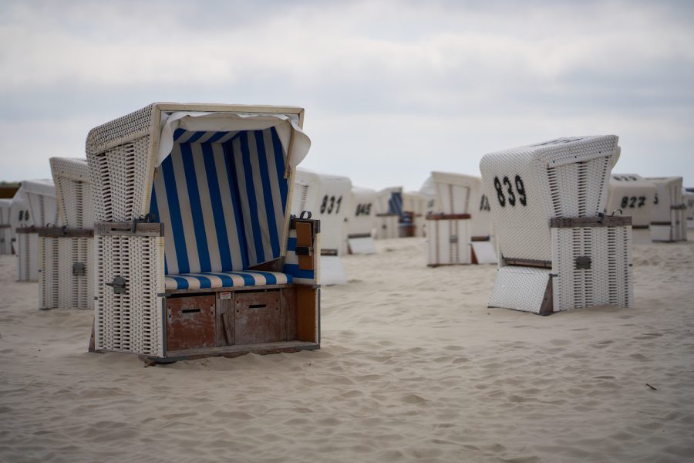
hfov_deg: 23.9
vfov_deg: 16.1
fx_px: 1638
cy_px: 232
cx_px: 347
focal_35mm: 85
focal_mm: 85
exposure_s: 1/8000
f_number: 1.8
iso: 100
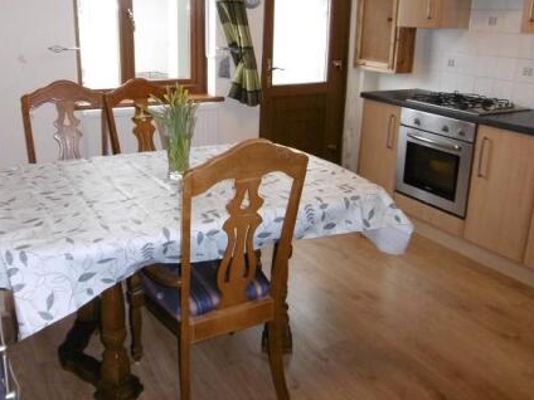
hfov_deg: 55.3
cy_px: 152
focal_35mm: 33
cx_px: 260
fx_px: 509
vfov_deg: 42.6
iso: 250
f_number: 3.1
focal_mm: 4.3
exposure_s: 1/60
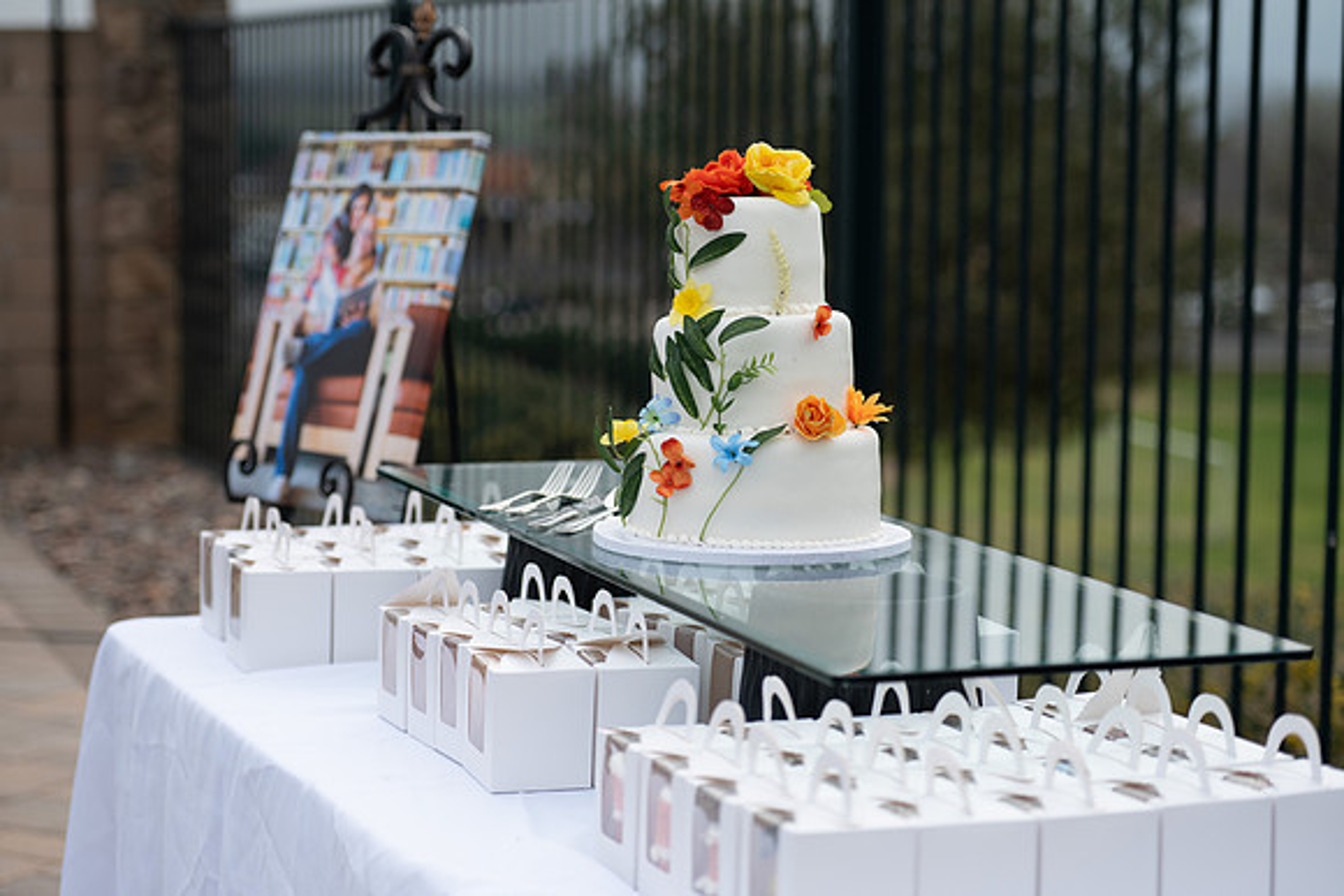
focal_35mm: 80
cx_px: 672
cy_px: 448
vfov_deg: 17.1
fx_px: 2987
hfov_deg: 25.4
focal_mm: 80
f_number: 2.8
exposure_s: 1/1600
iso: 400
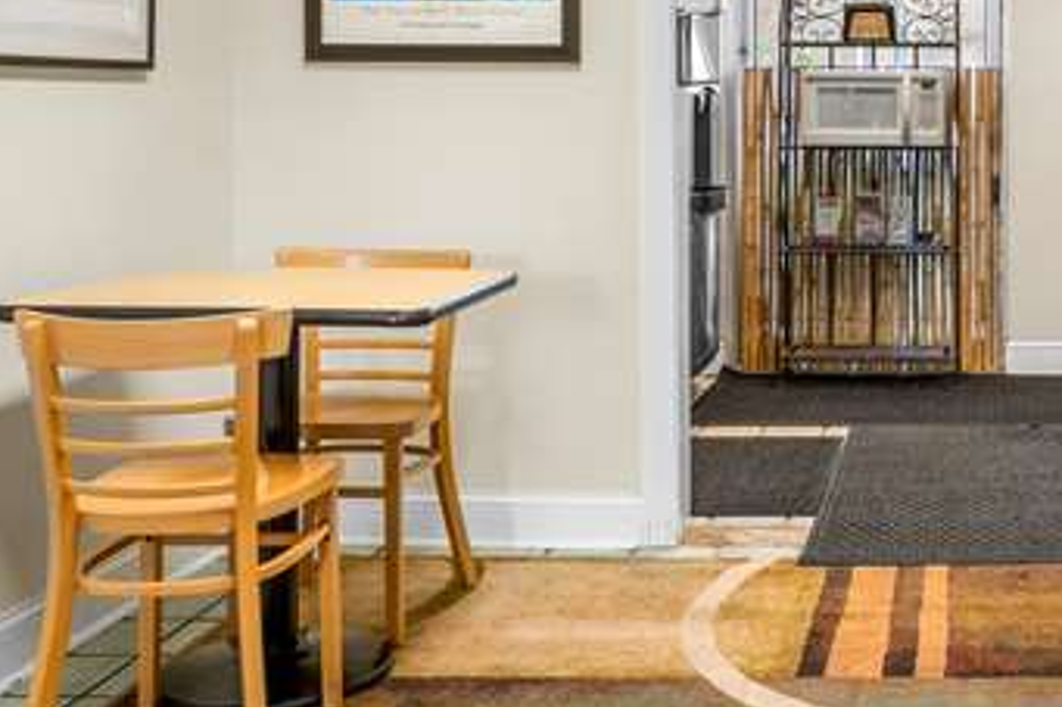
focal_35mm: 52
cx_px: 967
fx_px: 1548
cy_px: 37
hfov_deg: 35.5
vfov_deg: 24.8
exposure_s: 1.6
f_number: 9
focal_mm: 17.5
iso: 160
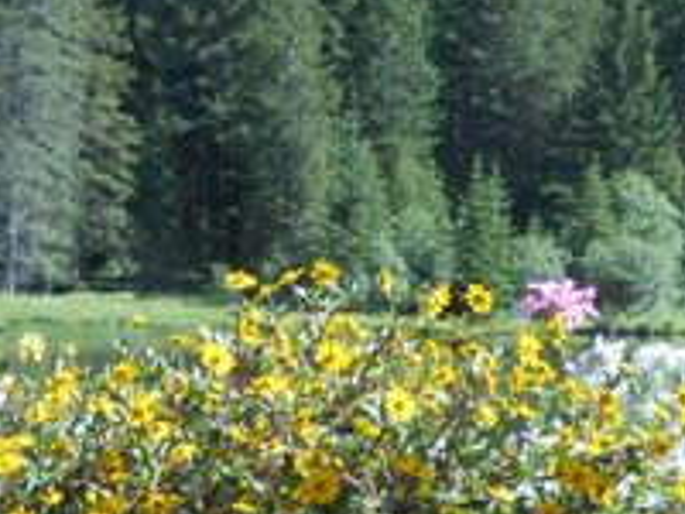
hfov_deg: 16.4
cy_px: 572
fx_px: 2375
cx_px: 216
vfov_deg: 12.1
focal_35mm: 120
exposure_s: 1/200
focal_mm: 5.3
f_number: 3.8
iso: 80
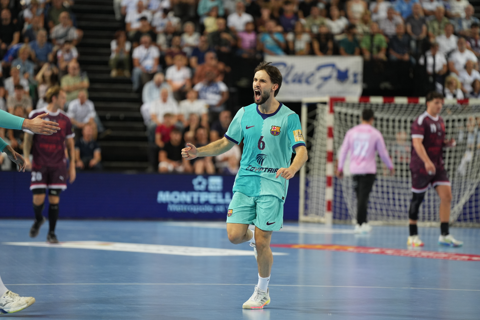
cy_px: 160
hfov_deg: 10.3
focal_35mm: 200
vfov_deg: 6.9
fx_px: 2666
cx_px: 240
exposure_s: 1/1000
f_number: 2.8
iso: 1600
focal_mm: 200
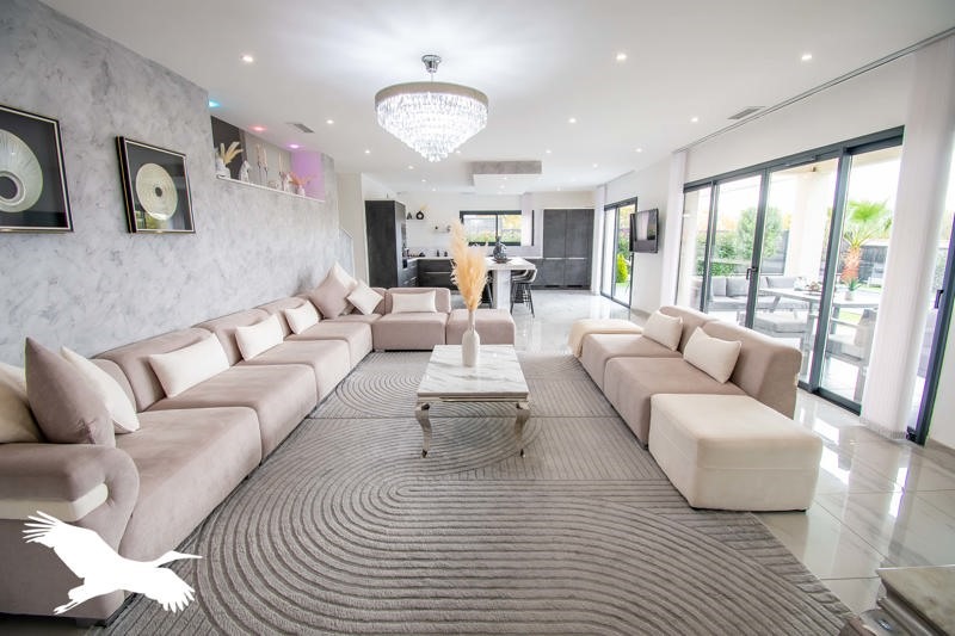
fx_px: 398
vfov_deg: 77.3
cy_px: 318
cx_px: 478
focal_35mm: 15
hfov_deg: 100.4
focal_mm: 10
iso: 400
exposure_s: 1/50
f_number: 6.3
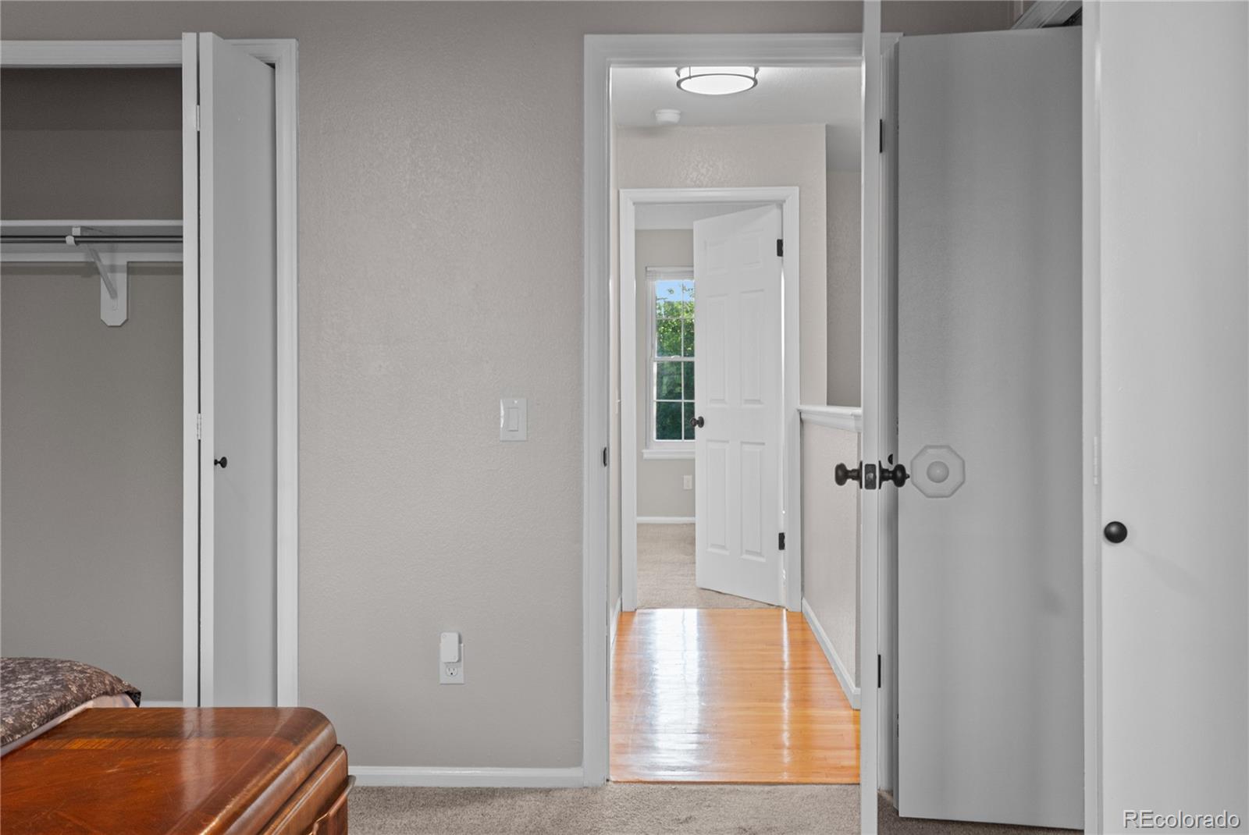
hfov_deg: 53.1
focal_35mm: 36
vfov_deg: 36.9
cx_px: 624
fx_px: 1250
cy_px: 418
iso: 200
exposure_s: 1/3
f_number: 4.5
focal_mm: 24
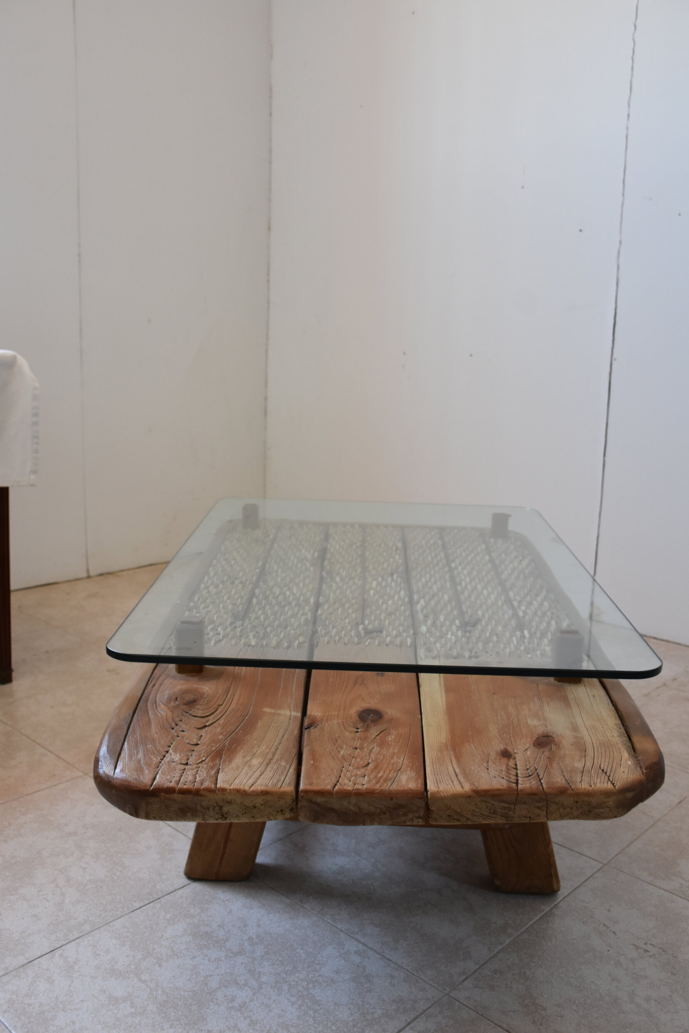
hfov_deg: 42.3
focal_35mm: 31
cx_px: 355
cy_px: 523
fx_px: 890
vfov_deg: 60.3
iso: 800
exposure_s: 1/80
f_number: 4.5
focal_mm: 20
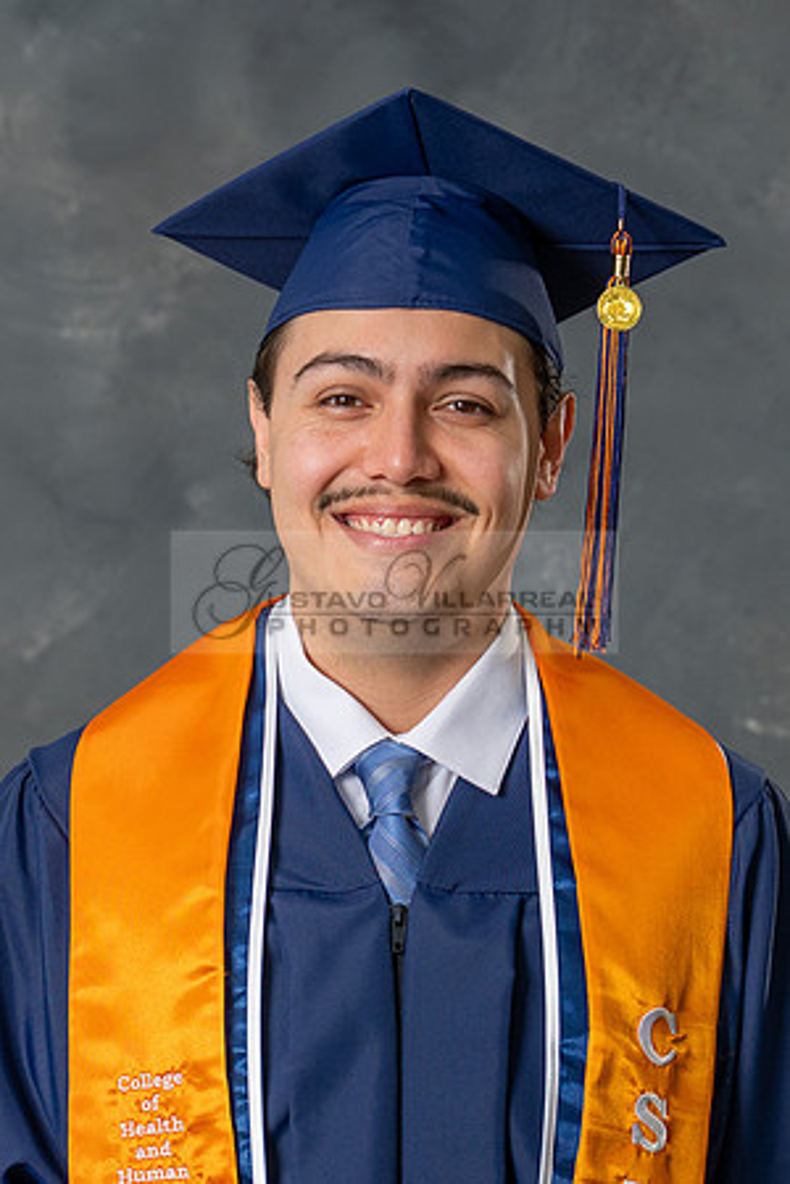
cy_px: 884
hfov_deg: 8.8
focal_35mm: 156
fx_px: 5123
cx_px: 396
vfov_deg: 13.2
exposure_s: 1/200
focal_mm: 54
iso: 200
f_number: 3.5
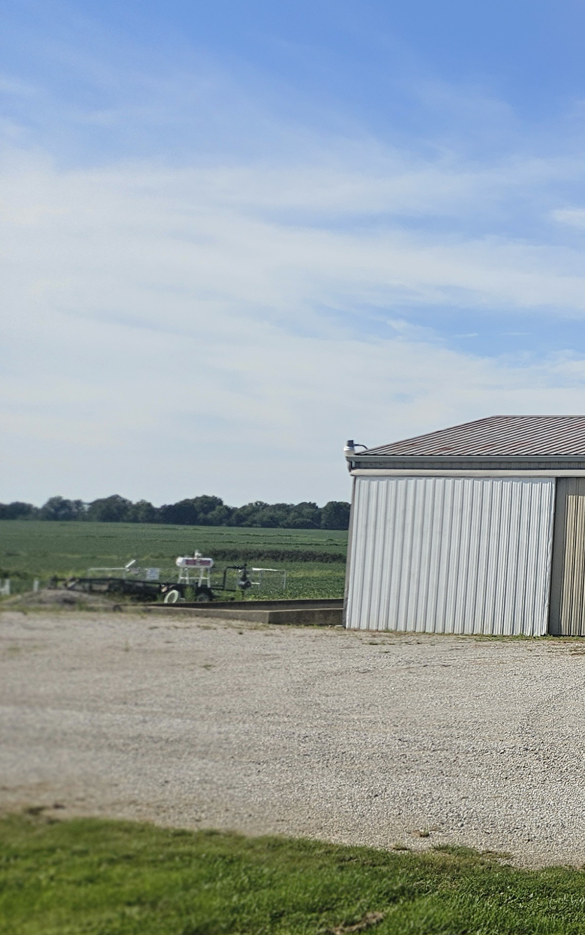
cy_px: 424
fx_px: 1275
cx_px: 957
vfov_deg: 40.3
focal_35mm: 50
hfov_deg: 20.6
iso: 25
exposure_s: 1/5000
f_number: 1.8
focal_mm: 5.4
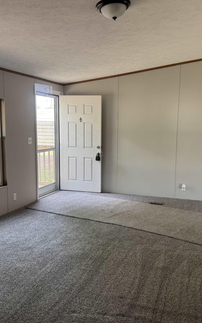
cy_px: 162
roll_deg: -1.7
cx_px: 125
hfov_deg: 37.1
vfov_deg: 56.7
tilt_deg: -7.7
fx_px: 299
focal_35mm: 34
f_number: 1.78
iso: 125
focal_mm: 6.76
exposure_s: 1/121
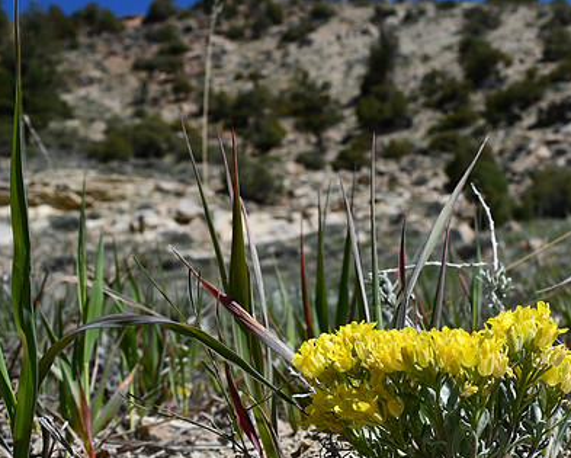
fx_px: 913
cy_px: 257
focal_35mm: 54
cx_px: 299
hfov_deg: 34.7
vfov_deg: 28.1
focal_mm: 26
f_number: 9
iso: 100
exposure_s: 1/320
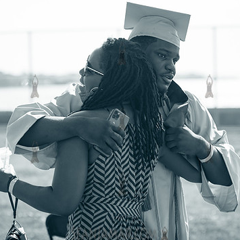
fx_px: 1294
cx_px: 124
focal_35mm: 165
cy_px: 107
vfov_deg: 10.6
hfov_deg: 10.6
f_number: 4
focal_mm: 86
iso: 125
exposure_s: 1/1000
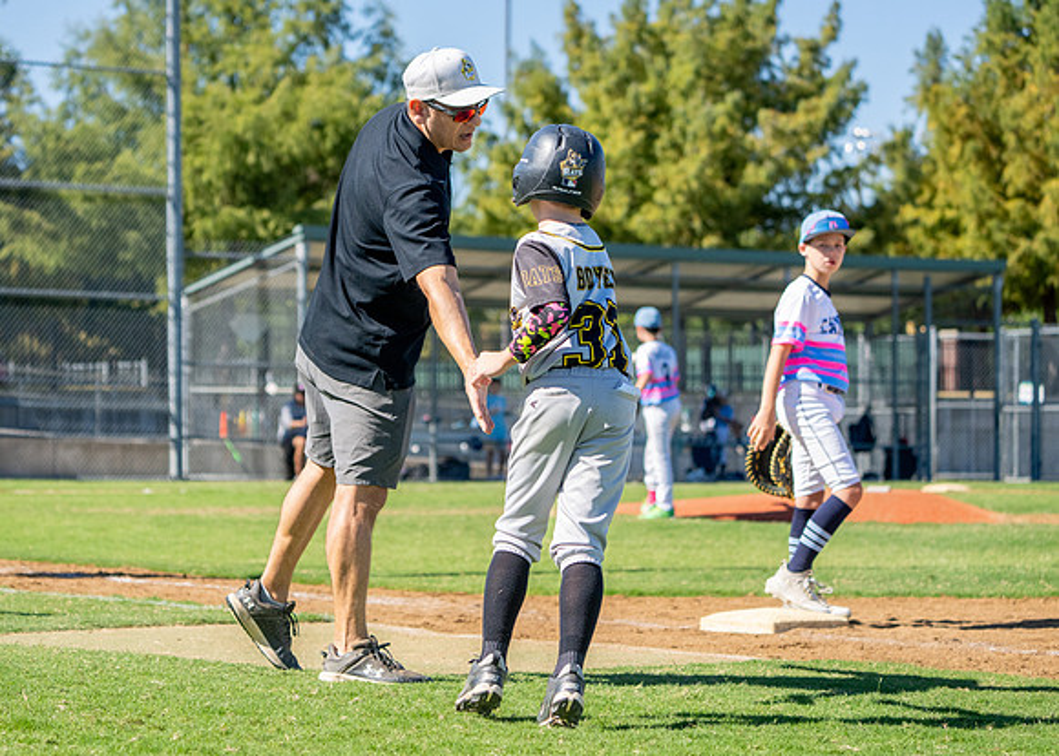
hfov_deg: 16.8
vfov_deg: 12.0
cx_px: 417
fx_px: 3587
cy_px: 334
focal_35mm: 119
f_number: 4.5
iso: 1000
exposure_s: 1/5000
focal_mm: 100
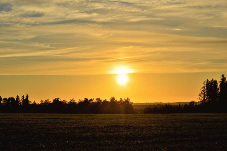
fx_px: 520
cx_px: 114
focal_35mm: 82
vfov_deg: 16.5
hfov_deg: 24.6
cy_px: 76
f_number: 13
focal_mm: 55
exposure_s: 1/800
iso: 100
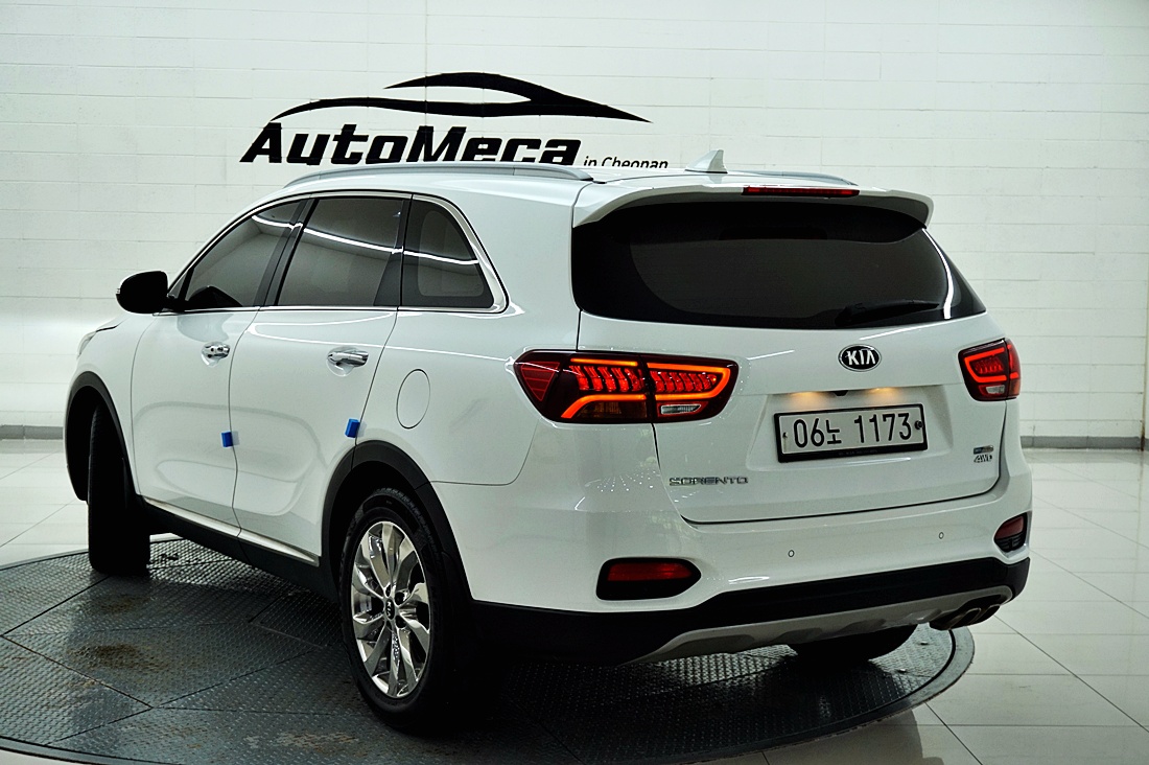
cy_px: 382
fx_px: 1627
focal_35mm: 51
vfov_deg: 26.5
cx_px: 574
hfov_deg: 38.9
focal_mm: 34
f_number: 5
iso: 400
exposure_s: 1/160
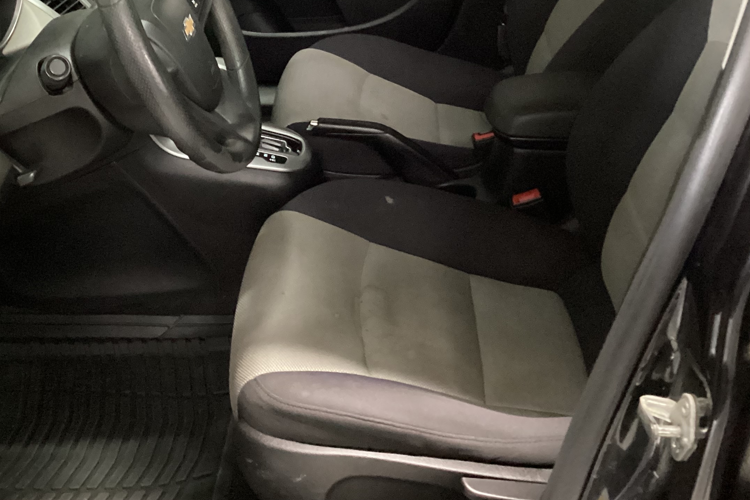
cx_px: 312
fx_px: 1021
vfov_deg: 27.2
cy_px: 127
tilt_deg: -28.4
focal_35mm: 49
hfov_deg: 40.2
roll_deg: +1.1
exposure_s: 1/17
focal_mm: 3.3
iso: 640
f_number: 2.4
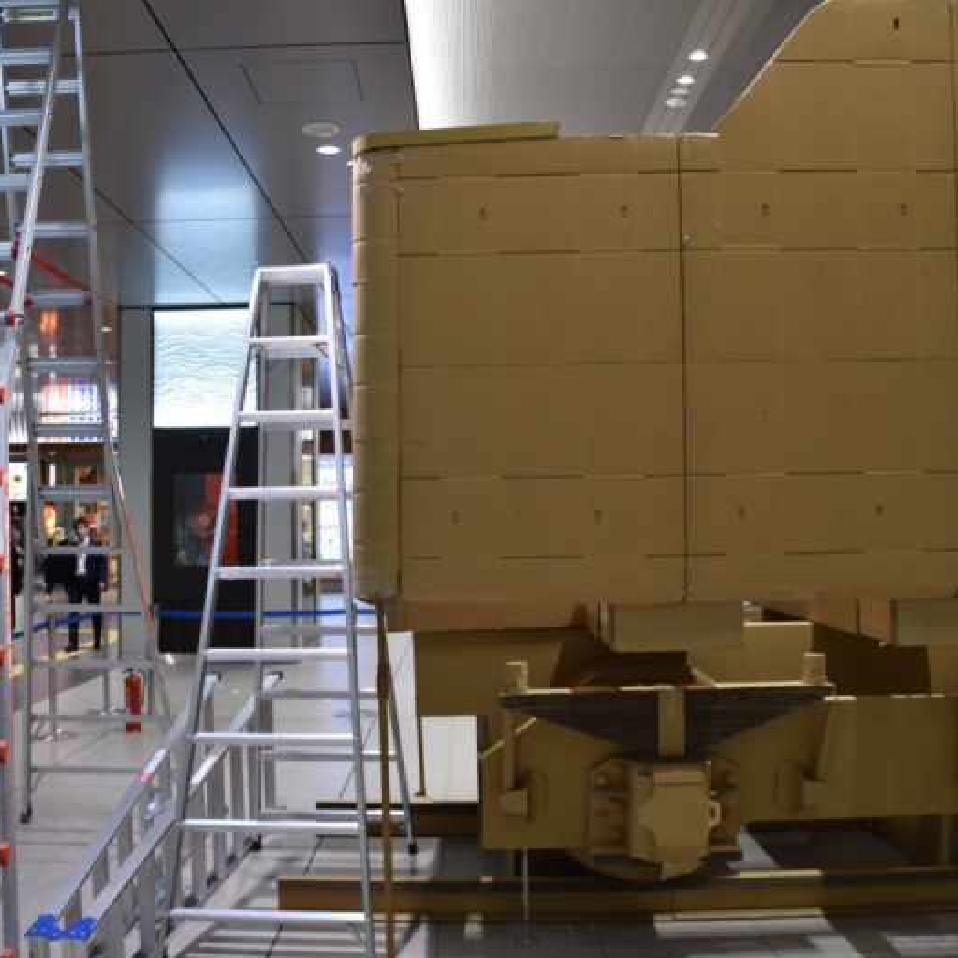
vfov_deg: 47.2
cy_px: 485
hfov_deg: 47.1
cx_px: 419
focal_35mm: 35
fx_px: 1096
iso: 400
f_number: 4
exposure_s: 1/60
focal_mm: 18
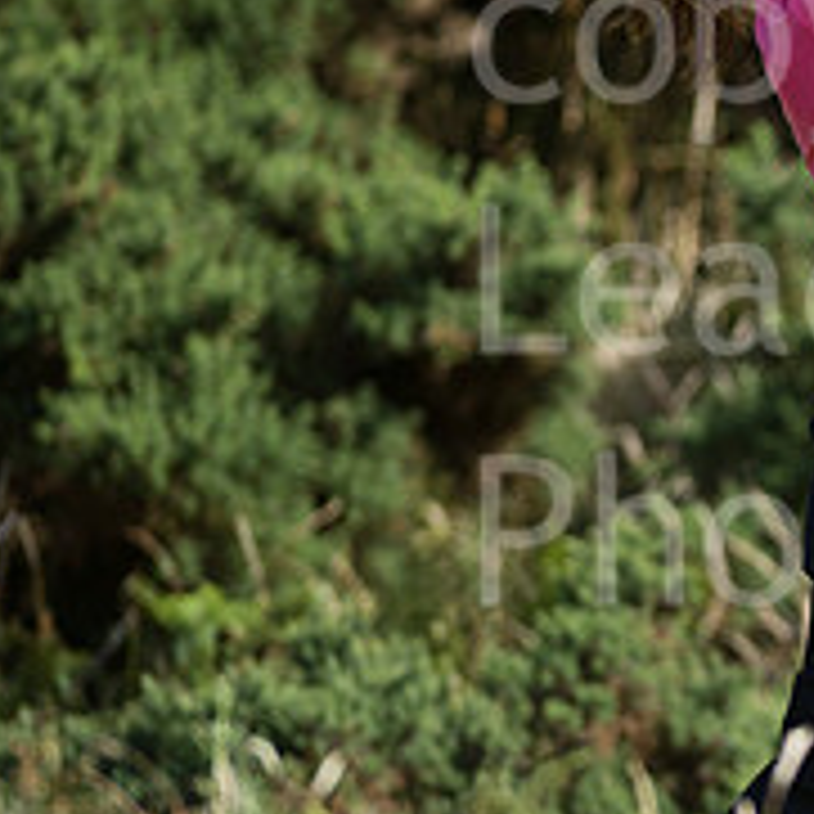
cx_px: 1061
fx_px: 21736
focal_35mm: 817
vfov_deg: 2.1
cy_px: 322
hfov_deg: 2.1
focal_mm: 300
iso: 400
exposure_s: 1/3200
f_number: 4
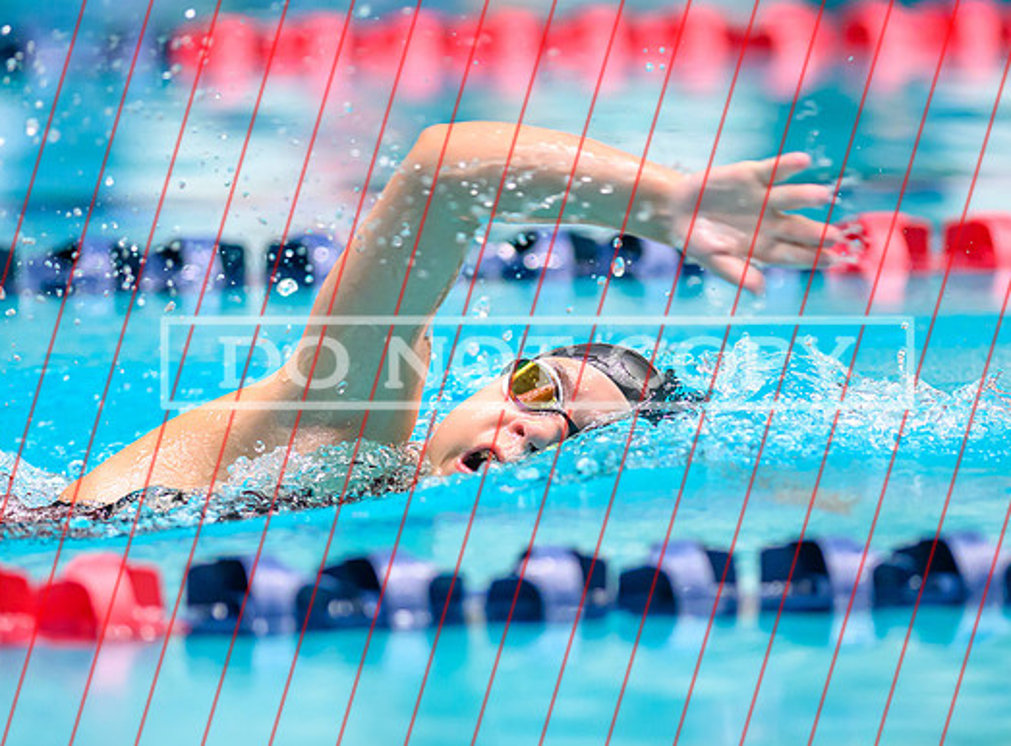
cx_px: 443
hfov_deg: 3.8
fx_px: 15275
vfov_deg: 2.8
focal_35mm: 526
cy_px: 452
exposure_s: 1/800
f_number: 2.8
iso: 2500
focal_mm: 300
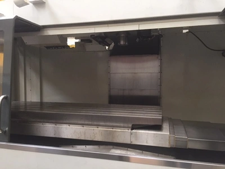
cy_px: 84
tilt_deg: -1.4
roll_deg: -0.8
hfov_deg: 61.7
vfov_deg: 48.2
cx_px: 112
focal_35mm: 29
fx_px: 188
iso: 50
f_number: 2.2
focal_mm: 4.15
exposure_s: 1/30
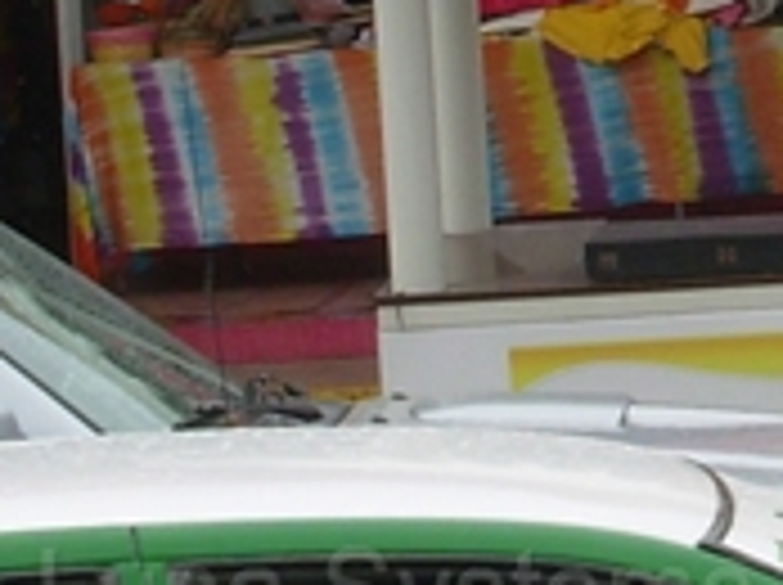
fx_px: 6483
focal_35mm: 287
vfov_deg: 5.1
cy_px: -184
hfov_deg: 6.9
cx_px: 819
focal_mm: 8.5
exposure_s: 1/609
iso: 50
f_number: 3.2
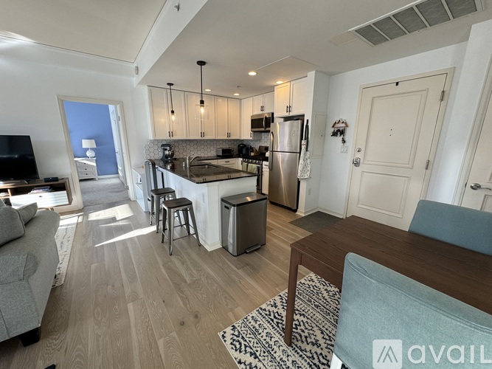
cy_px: 184
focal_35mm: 14
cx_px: 246
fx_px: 199
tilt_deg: -13.0
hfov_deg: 102.1
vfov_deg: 85.7
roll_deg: -0.3
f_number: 2.2
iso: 100
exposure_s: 1/120
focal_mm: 2.22
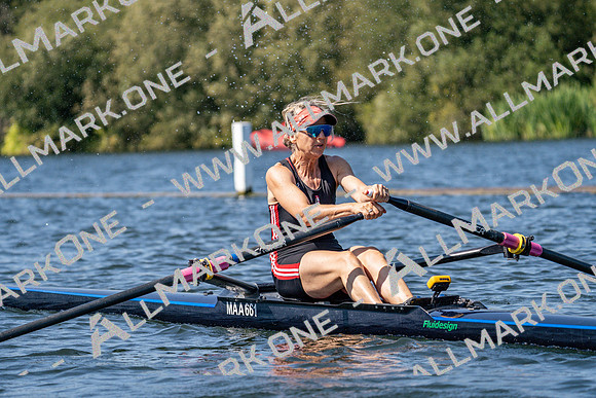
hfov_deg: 9.1
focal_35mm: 225
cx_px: 298
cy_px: 199
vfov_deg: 6.1
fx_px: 3726
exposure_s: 1/2000
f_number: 5.6
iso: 320
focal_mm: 225
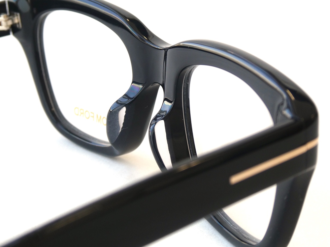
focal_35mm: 98
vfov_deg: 15.1
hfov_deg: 20.0
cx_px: 165
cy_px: 124
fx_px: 934
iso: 80
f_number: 5
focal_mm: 17.5
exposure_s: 1/80
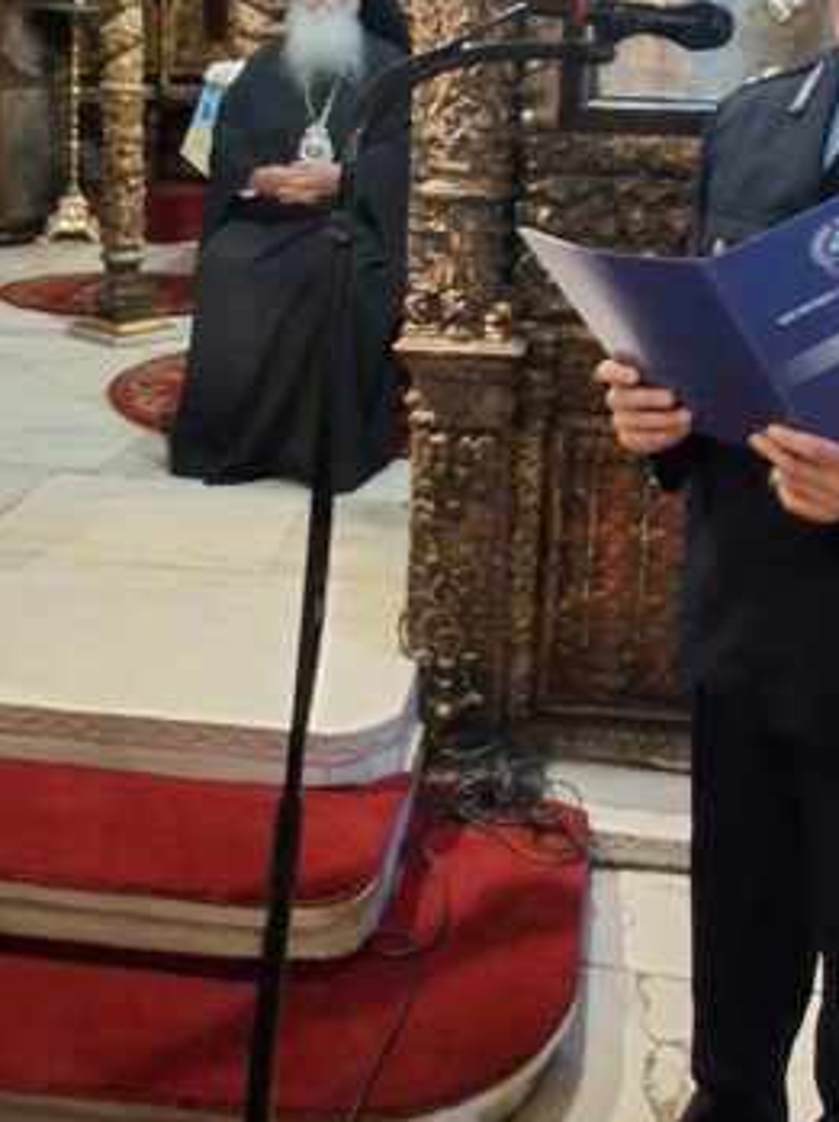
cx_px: 408
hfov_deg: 30.8
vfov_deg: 40.3
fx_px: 1522
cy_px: 437
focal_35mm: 47
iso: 500
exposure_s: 1/25
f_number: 2.2
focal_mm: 1.64
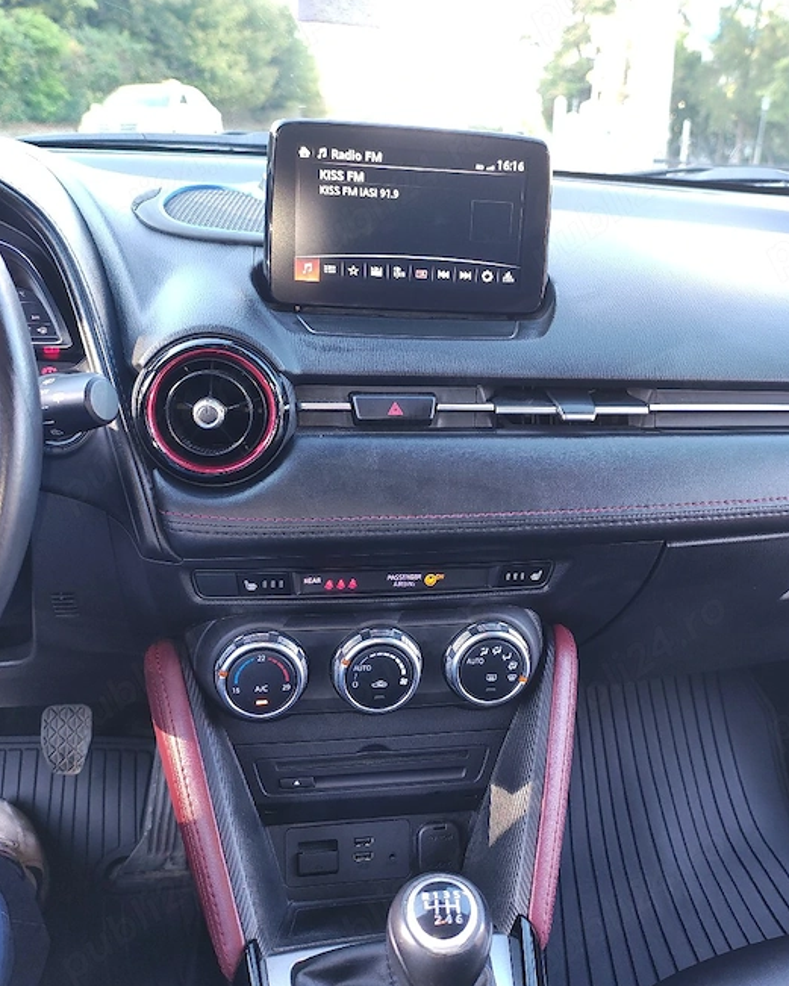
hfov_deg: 48.4
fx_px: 875
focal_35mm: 30
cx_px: 453
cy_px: 470
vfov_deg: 58.7
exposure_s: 1/100
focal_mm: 5.89
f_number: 1.4
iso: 370
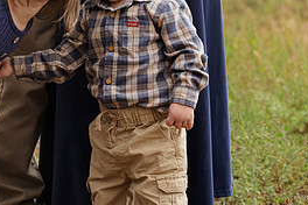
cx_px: 26
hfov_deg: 9.1
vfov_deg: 6.1
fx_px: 1916
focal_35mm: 224
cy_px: 11
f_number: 5.6
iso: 200
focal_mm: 102
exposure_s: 1/125
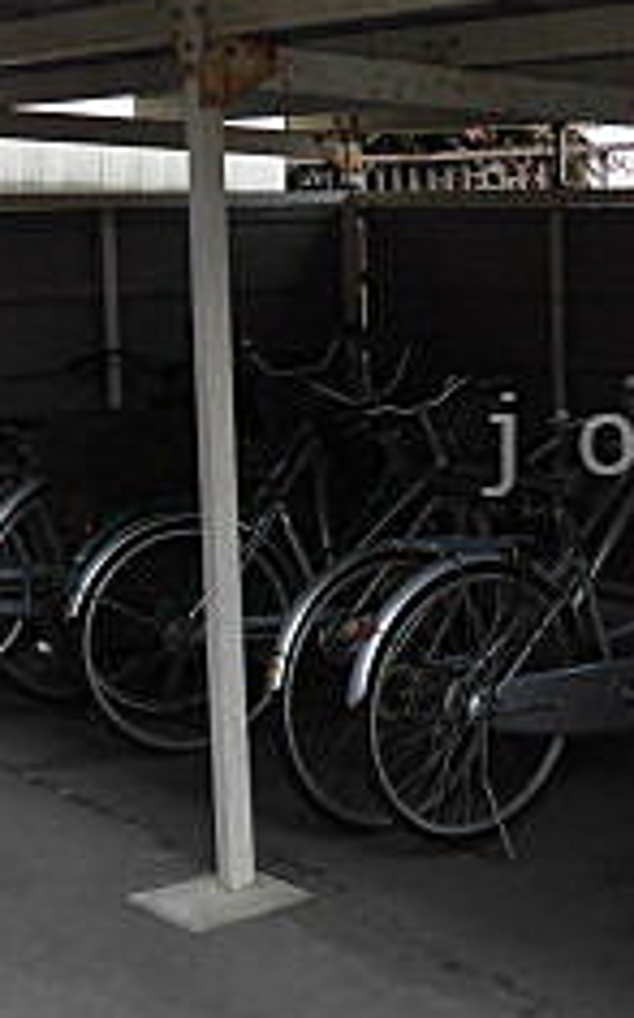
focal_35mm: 69
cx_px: 776
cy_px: 444
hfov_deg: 17.8
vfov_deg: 29.8
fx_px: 1912
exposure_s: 1/400
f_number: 3.1
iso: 100
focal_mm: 4.3
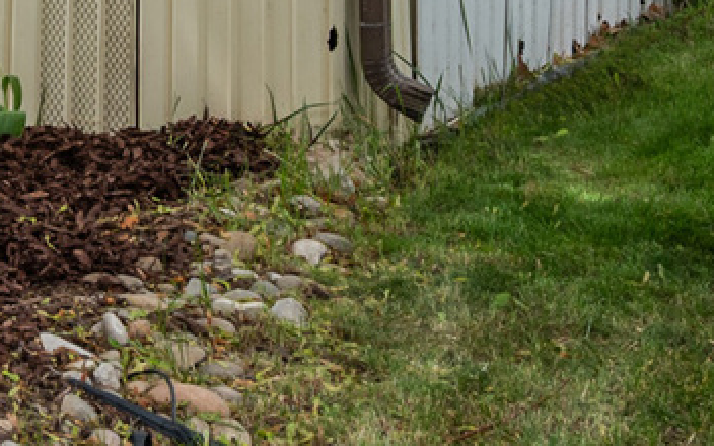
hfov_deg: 11.2
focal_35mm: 178
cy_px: -472
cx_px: -434
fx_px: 3464
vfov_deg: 7.1
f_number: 9
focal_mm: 30
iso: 250
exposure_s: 1/80
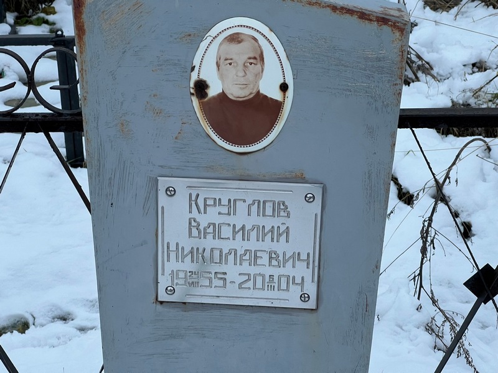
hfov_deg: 25.3
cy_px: 186
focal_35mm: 77
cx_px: 249
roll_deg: +1.5
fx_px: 1108
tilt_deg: -22.5
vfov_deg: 19.1
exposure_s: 1/87
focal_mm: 9
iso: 200
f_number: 2.8
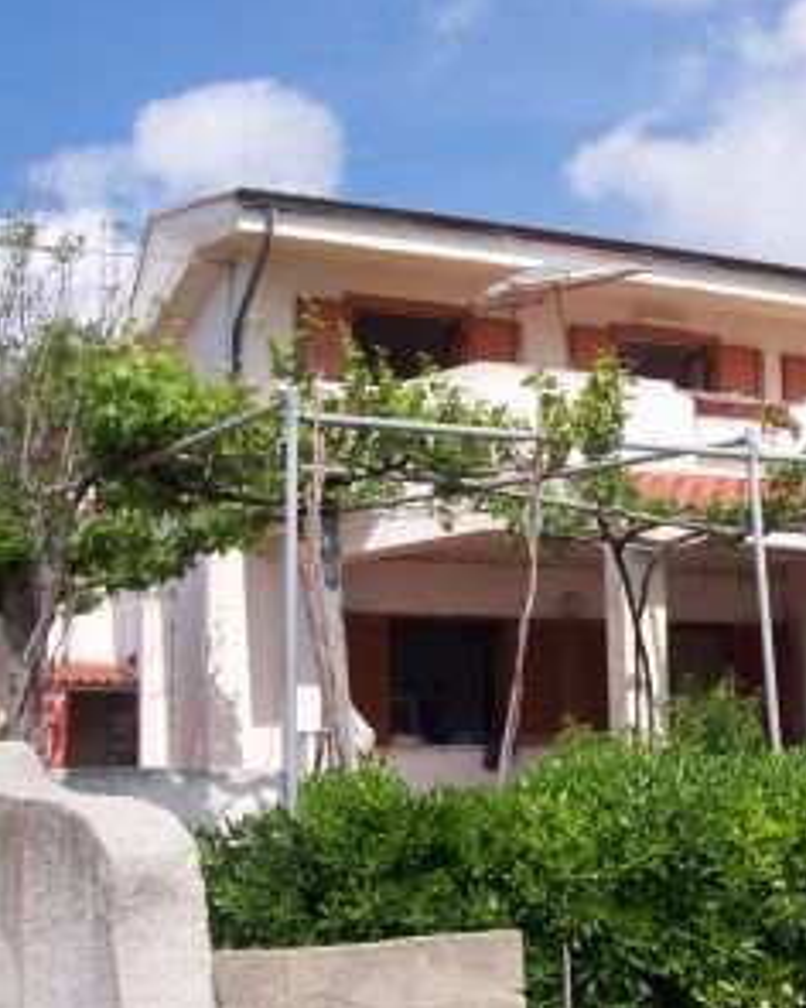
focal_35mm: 49
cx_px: 680
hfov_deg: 29.9
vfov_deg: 38.0
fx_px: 1461
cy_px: 502
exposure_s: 1/500
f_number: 5.6
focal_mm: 5.6
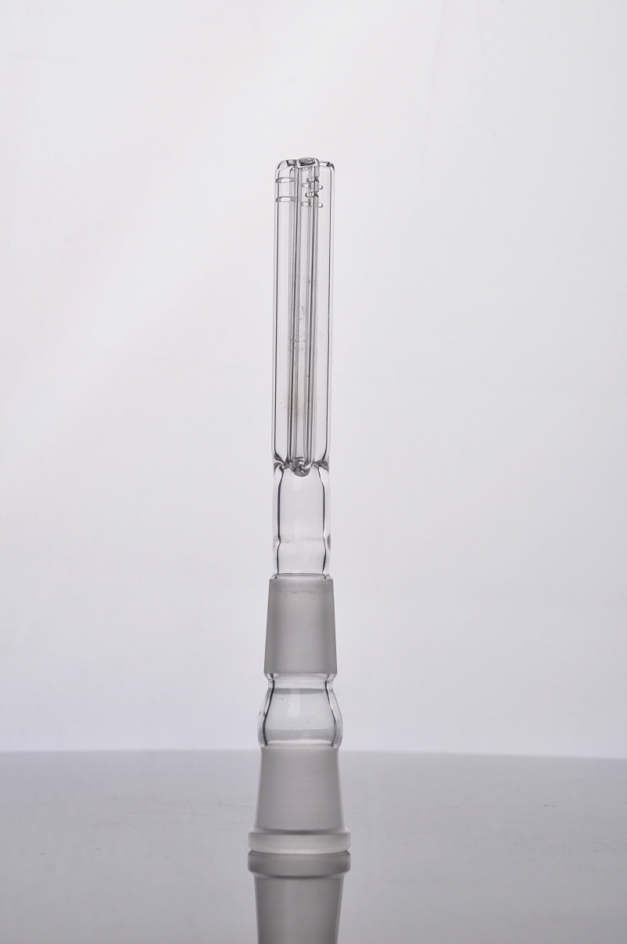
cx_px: 314
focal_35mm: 78
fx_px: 2042
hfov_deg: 17.5
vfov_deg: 26.0
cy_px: 472
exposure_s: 1/125
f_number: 13
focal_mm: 52
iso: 200
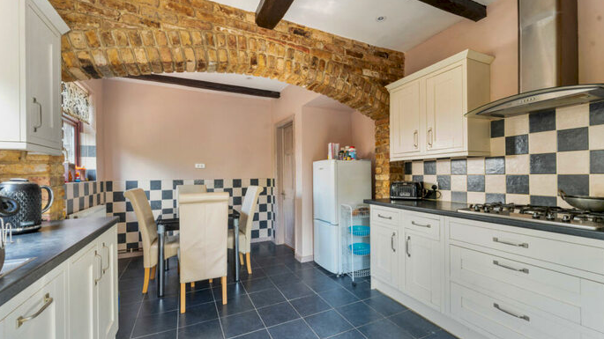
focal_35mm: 15
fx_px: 240
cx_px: 304
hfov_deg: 103.0
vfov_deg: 70.4
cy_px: 180
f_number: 11
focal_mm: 14
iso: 50
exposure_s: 3.2
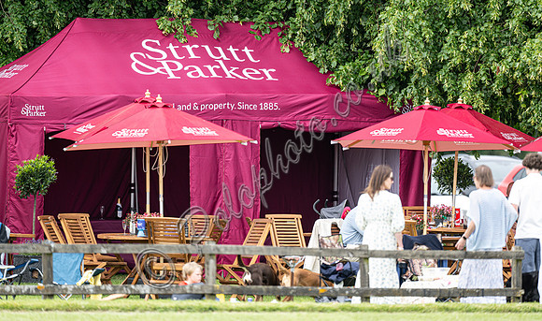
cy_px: 139
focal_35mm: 532
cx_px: 277
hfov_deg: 4.0
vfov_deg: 2.4
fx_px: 7740
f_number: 4
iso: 400
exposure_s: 1/800
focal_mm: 500
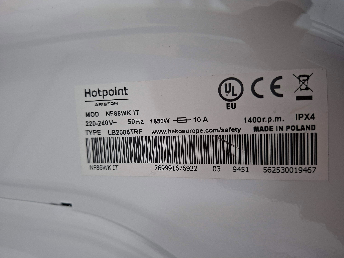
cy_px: 129
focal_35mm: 23
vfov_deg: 58.9
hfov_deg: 73.9
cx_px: 172
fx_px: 229
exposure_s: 1/33
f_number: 1.8
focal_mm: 5.54
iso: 400
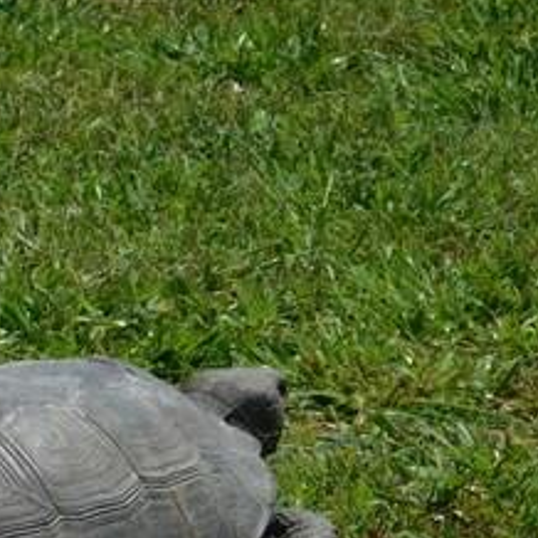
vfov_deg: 3.7
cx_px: -158
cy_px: 526
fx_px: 8405
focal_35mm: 478
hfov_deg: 3.7
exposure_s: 1/1250
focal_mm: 20.3
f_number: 4.8
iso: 125
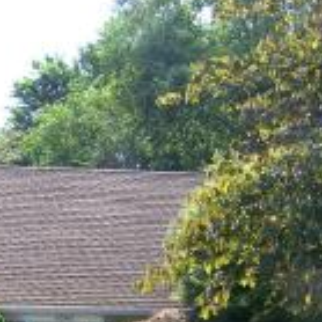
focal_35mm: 97
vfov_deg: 17.5
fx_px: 1021
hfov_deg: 17.6
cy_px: 315
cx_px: 23
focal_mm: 6.3
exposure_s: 1/320
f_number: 4
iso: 64
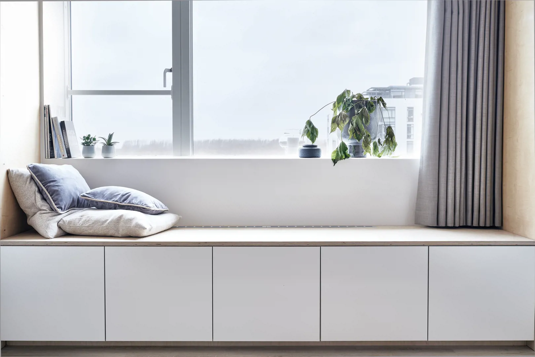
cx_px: 268
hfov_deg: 47.4
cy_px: 178
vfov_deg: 32.6
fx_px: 609
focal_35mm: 41
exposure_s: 4
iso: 100
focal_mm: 41
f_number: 9
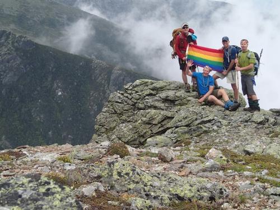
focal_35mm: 70
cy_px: 105
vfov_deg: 21.0
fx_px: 566
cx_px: 140
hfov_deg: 27.8
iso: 100
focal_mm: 12.6
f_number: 5.6
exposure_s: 1/320
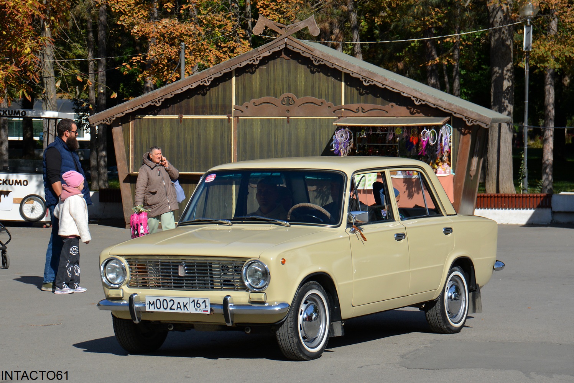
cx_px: 287
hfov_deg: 18.2
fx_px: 1795
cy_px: 192
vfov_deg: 12.2
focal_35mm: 112
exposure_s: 1/1600
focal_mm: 75
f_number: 7.1
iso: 400
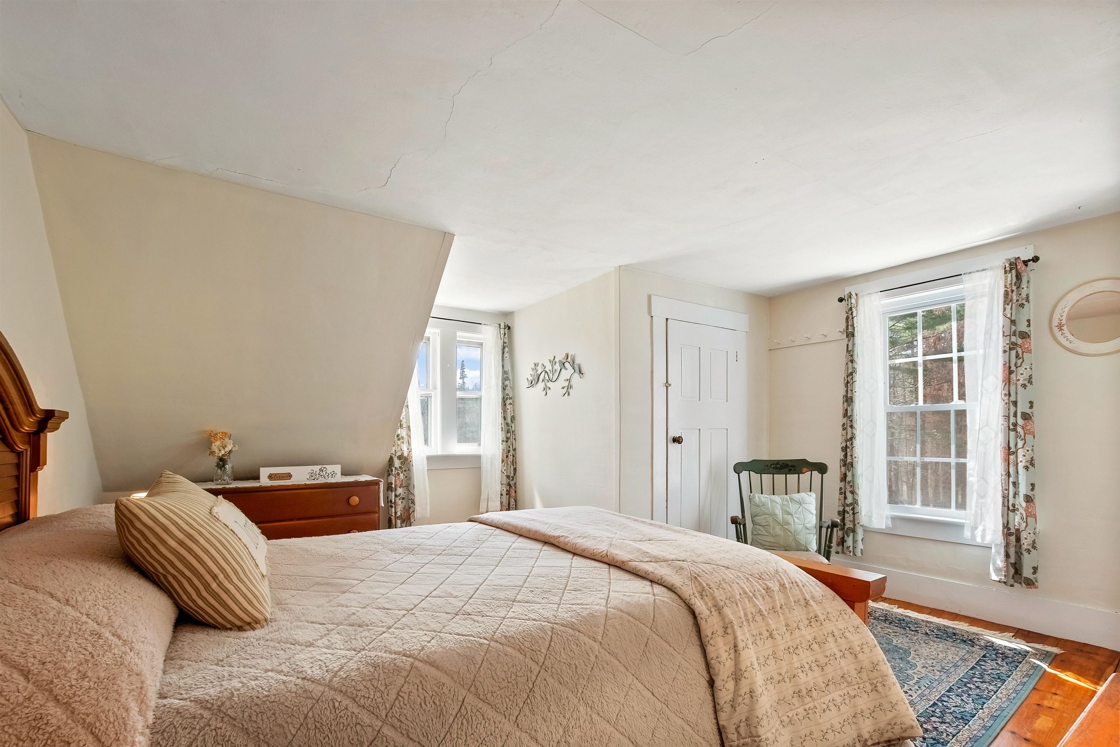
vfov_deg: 77.3
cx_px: 560
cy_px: 374
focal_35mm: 15
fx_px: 467
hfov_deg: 100.4
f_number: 9
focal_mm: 10
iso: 400
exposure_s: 1/15
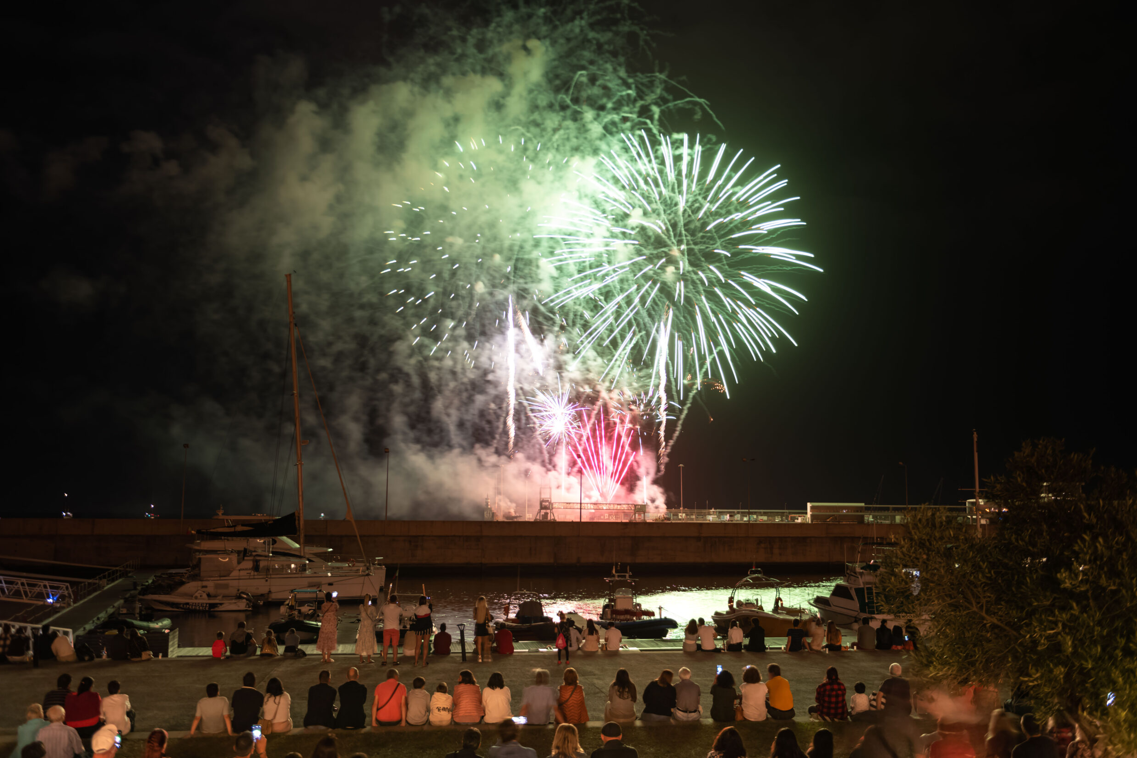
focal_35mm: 33
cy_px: 384
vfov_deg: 40.0
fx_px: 1042
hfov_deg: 57.2
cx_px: 557
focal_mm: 32
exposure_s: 1/1.25
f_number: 2.8
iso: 125
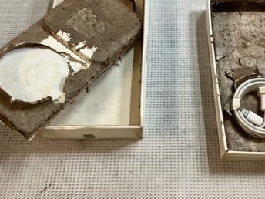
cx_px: 154
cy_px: 74
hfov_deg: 41.9
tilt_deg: -59.7
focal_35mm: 45
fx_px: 344
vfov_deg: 32.0
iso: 125
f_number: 2.4
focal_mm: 3.3
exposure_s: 1/50
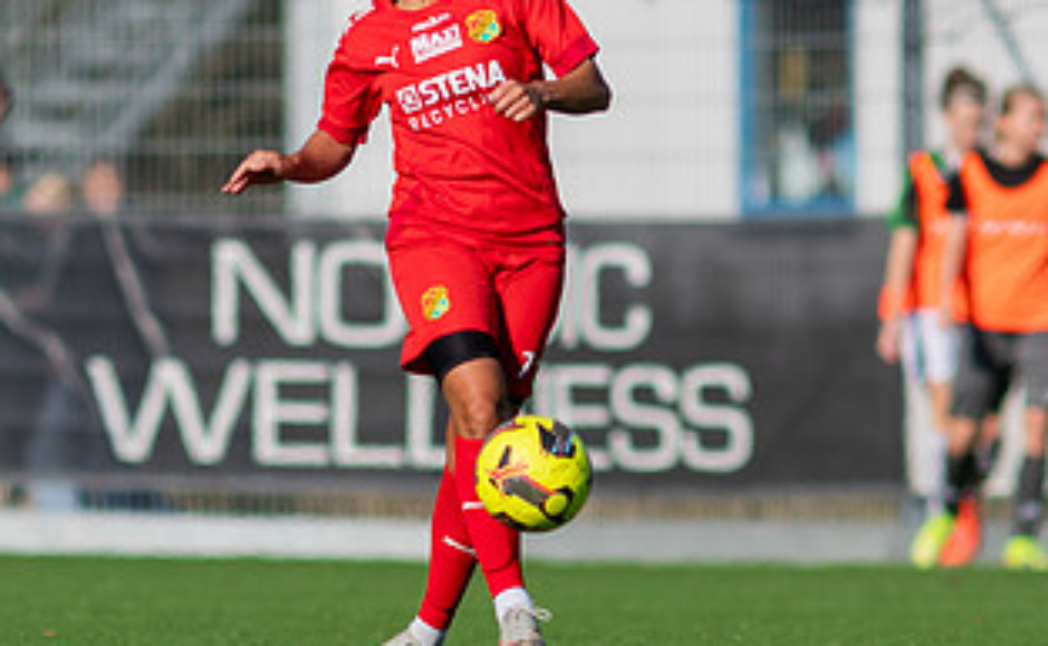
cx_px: 491
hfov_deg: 1.7
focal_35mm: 1277
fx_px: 36336
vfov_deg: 1.0
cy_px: 287
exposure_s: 1/2000
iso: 100
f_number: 3.2
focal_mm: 300
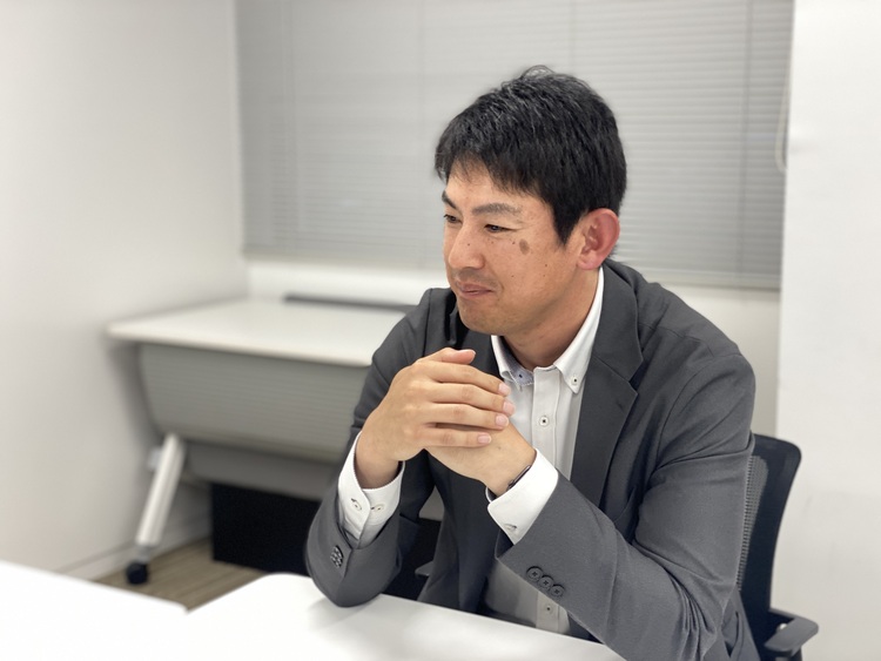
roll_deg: -1.3
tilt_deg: -8.0
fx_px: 1324
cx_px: 440
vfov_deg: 28.0
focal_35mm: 52
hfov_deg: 36.8
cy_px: 330
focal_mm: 6
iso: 160
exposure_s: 1/100
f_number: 2
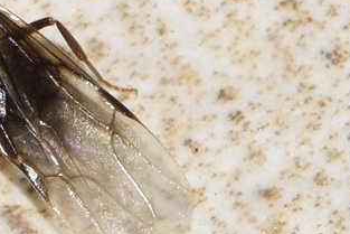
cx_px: 10
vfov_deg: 3.4
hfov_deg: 5.1
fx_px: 3922
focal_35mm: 403
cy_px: 71
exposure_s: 1/200
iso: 125
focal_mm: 105
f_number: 22
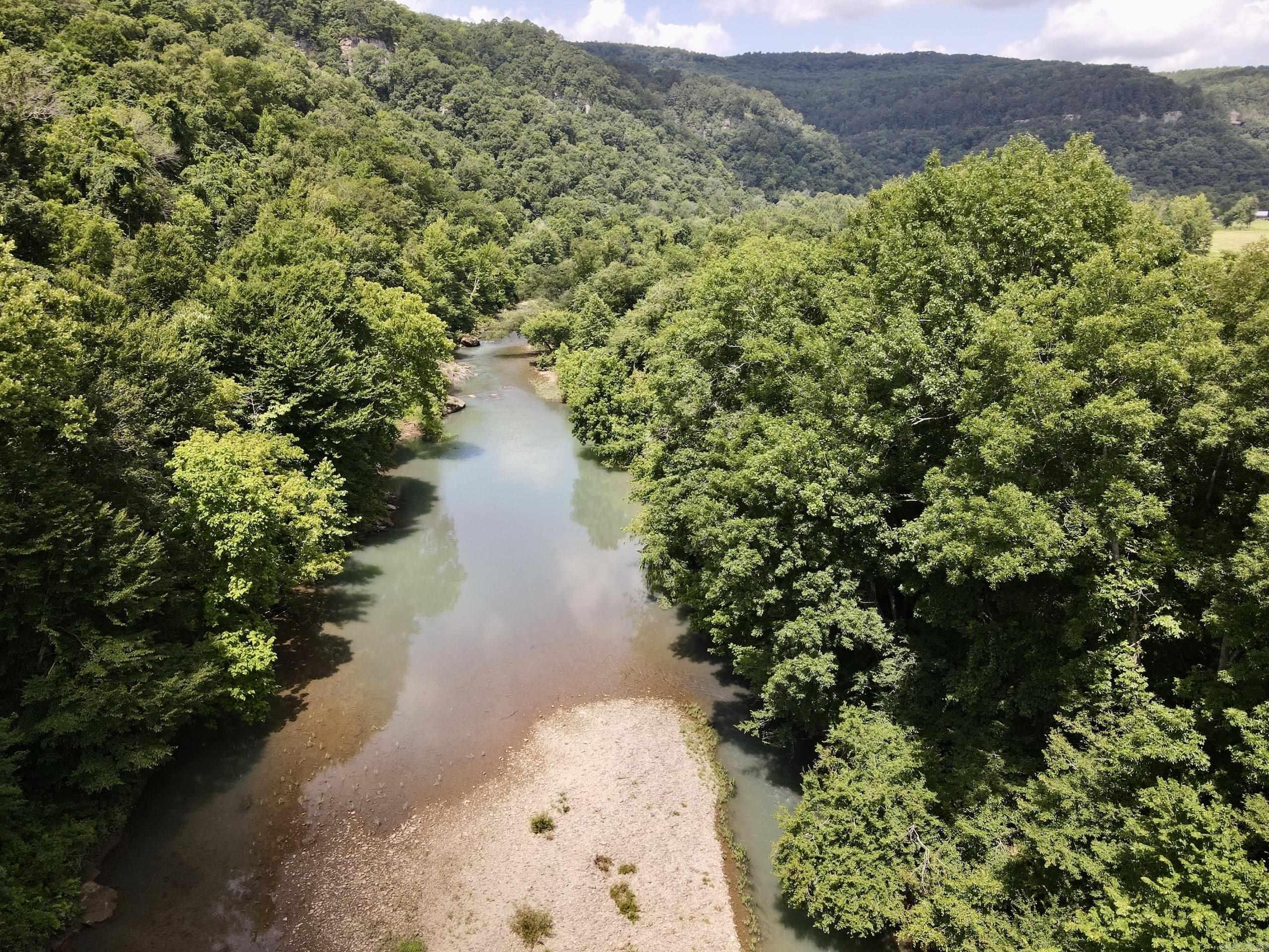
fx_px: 880
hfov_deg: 71.6
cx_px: 634
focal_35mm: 24
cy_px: 476
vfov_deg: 56.8
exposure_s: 1/15
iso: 310
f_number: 2.8
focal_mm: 4.5
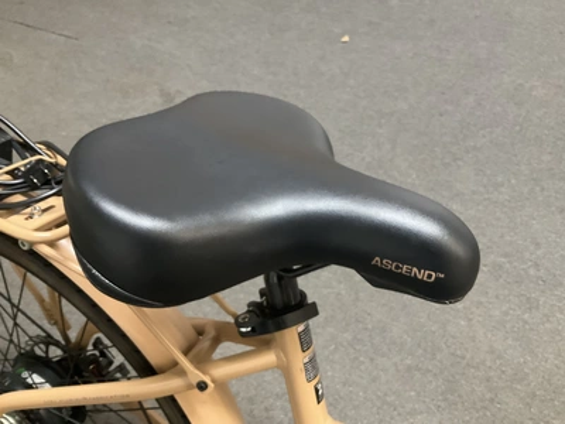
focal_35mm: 29
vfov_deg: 48.2
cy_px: 212
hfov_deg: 61.7
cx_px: 282
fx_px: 473
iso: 400
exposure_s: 1/30
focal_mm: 3
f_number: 1.8
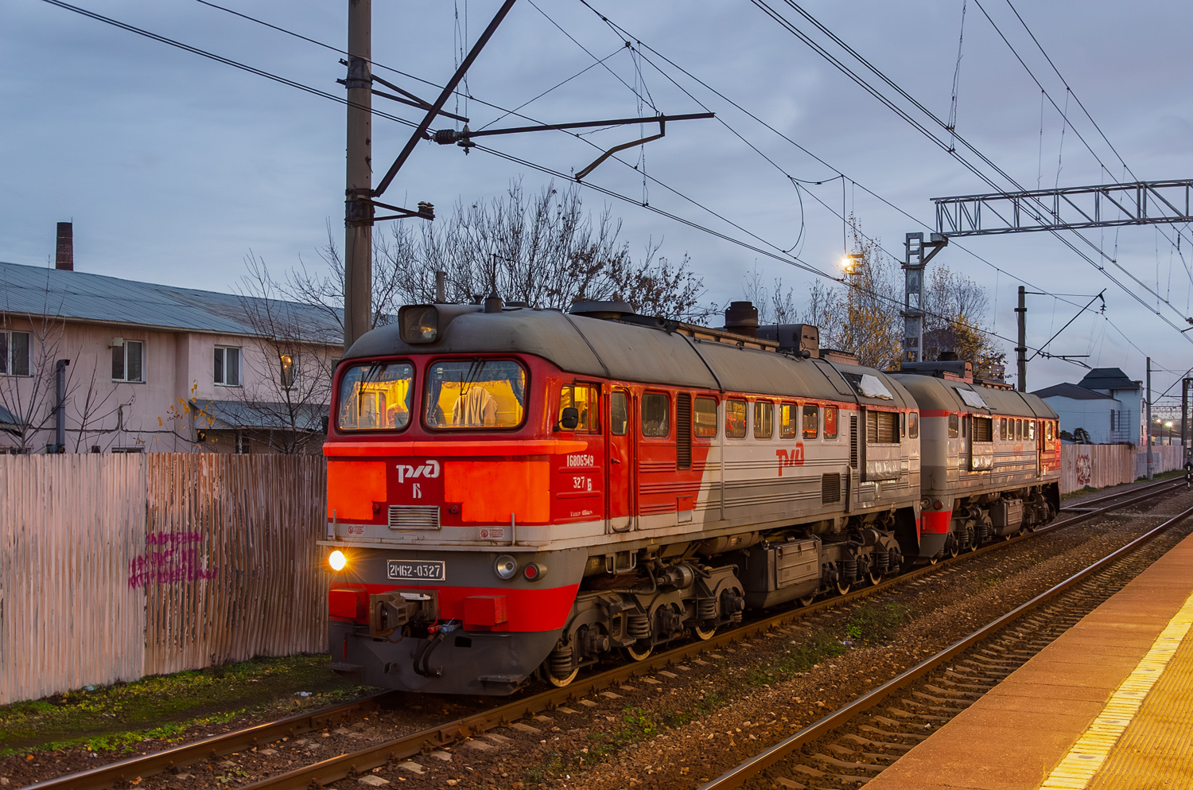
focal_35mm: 38
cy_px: 395
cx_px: 596
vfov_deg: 35.3
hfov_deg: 51.4
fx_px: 1240
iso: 2500
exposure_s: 1/13
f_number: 4
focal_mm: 25
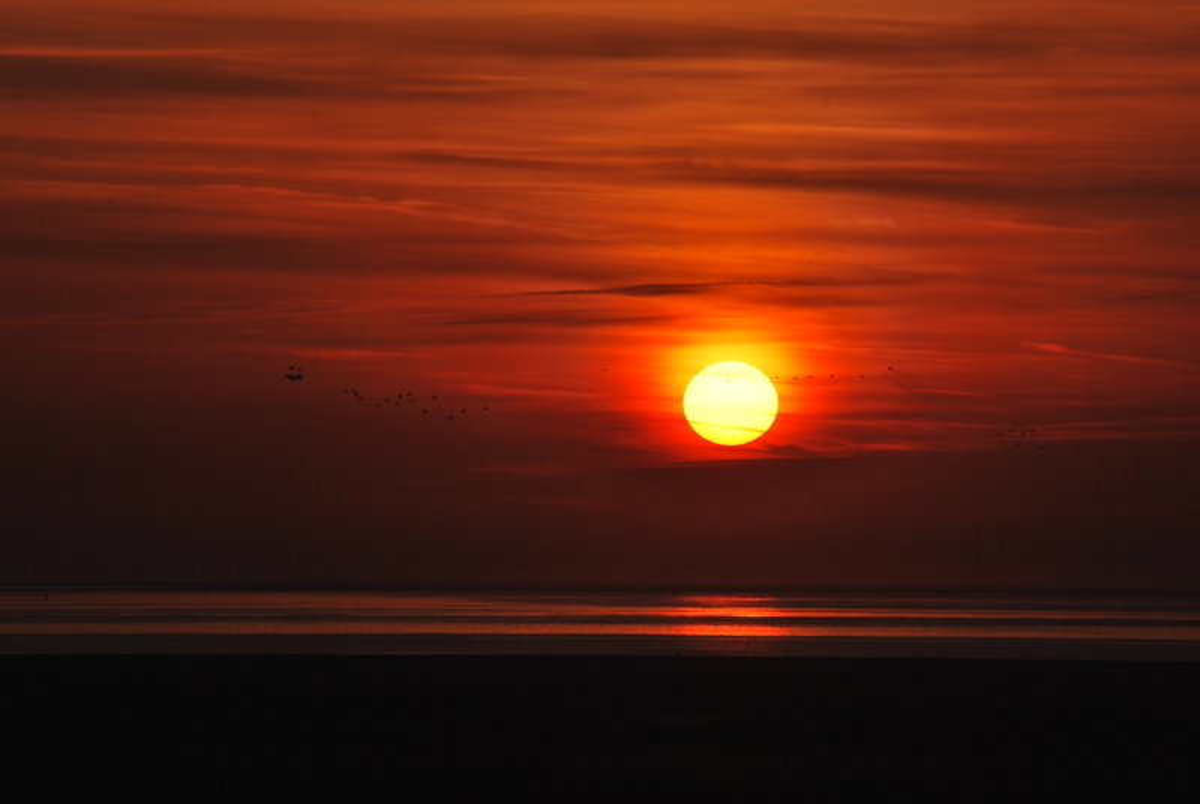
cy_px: 402
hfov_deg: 6.9
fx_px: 10015
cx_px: 600
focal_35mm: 300
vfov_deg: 4.6
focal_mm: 200
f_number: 14
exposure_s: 1/640
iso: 100
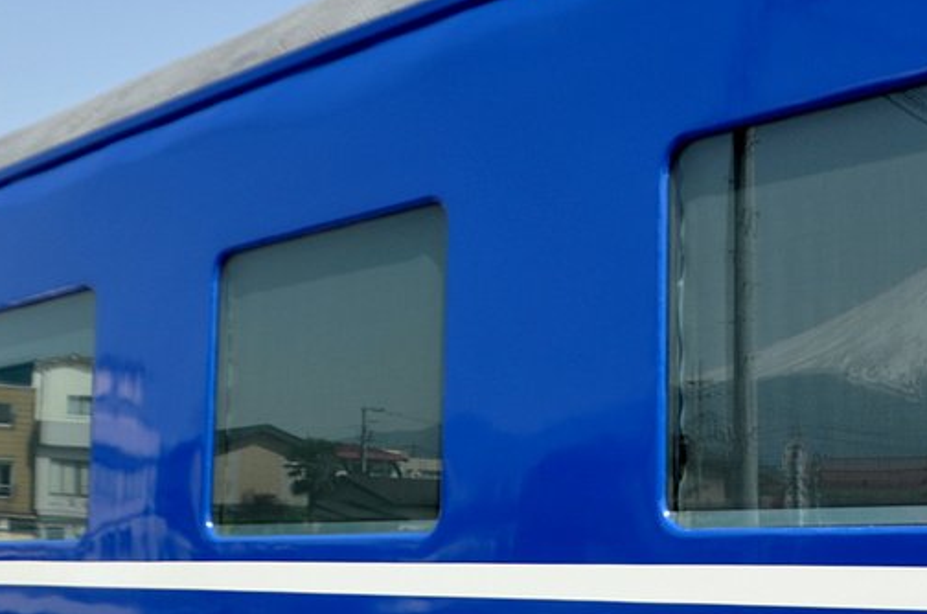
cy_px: 344
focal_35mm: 61
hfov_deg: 32.5
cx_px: 655
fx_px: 1568
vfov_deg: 22.2
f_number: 9
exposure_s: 1/320
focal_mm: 20
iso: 200
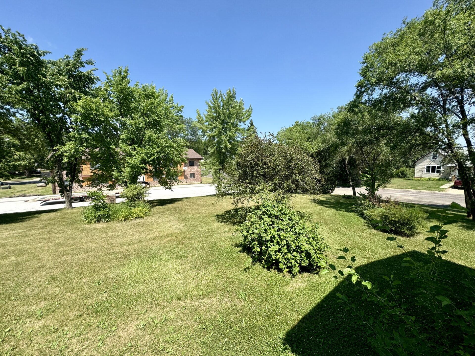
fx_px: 192
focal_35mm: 14
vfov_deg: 85.7
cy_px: 178
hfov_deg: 102.1
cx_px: 238
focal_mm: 2.22
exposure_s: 1/1277
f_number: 2.2
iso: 50
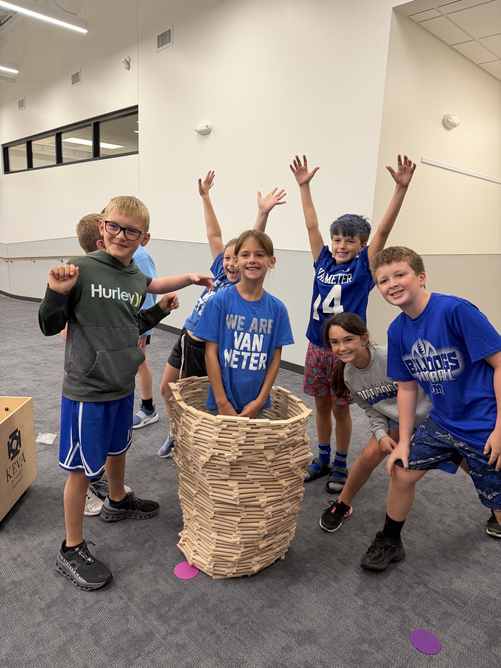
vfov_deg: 71.6
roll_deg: -2.2
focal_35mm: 24
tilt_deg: -13.8
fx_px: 463
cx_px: 250
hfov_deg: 56.8
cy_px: 334
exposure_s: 1/120
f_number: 1.78
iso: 200
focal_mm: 6.76
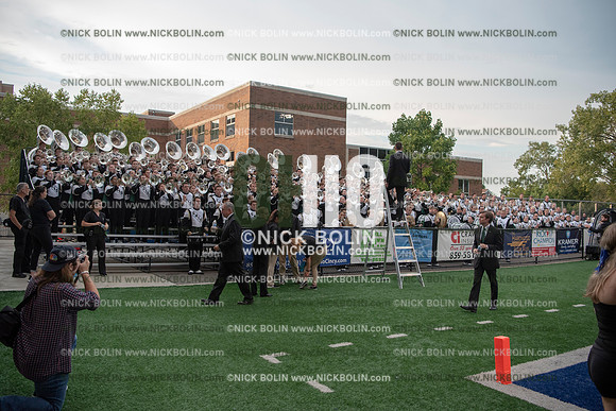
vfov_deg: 43.6
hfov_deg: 61.9
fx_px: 513
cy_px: 206
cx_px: 308
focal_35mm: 30
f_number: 3.5
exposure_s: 1/1600
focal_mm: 30
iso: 1250
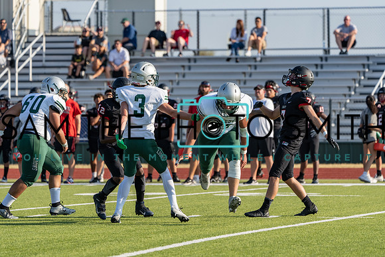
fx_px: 2949
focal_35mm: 276
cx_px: 192
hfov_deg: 7.5
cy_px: 128
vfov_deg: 5.0
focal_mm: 253
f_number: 5.6
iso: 250
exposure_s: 1/1250
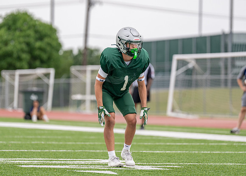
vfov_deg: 5.6
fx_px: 1795
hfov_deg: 7.8
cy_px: 82
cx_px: 124
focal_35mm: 257
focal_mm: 200
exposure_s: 1/2500
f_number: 2.8
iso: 250
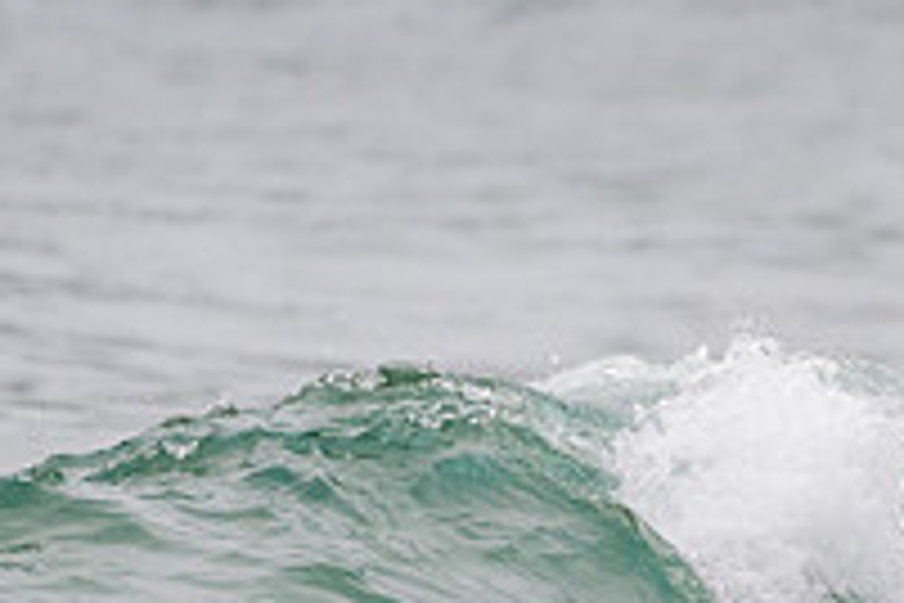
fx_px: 44493
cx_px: 1046
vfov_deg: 0.8
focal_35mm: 1772
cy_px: 580
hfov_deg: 1.2
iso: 400
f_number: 5.6
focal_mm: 500
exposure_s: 1/800
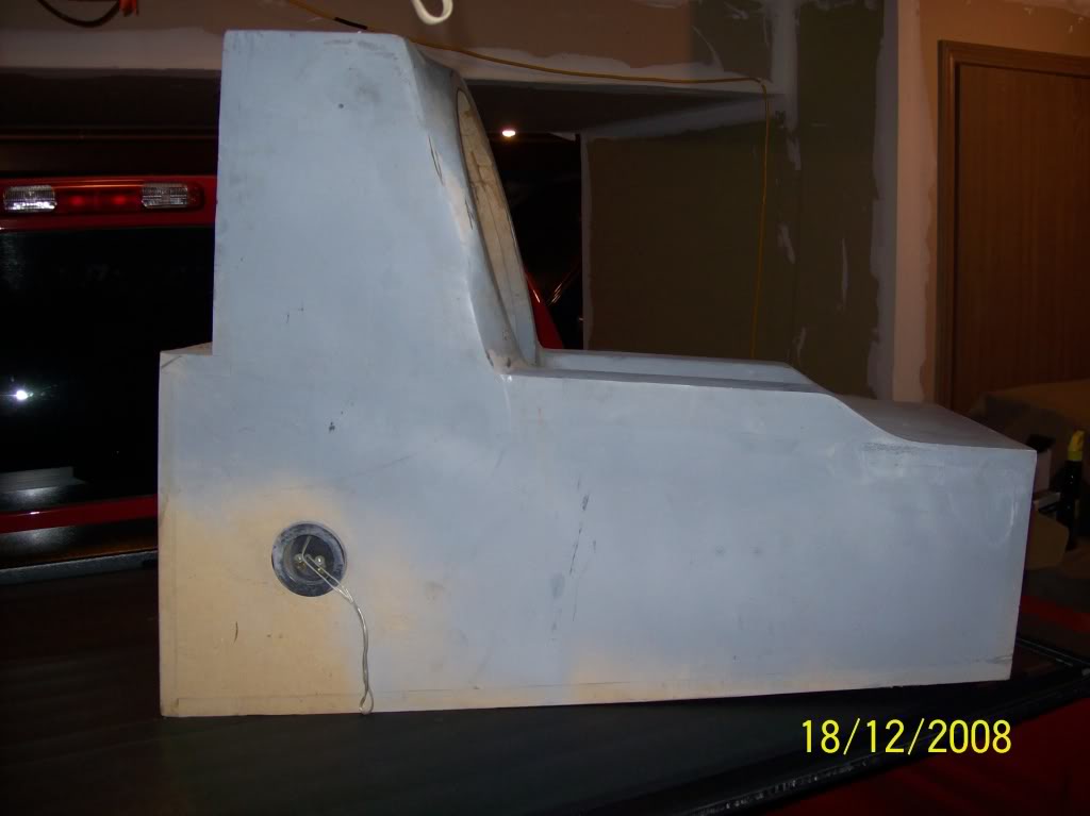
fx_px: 1133
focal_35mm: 36
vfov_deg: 39.6
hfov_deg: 51.4
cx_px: 545
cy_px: 408
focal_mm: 6
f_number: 2.7
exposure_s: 1/64
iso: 80
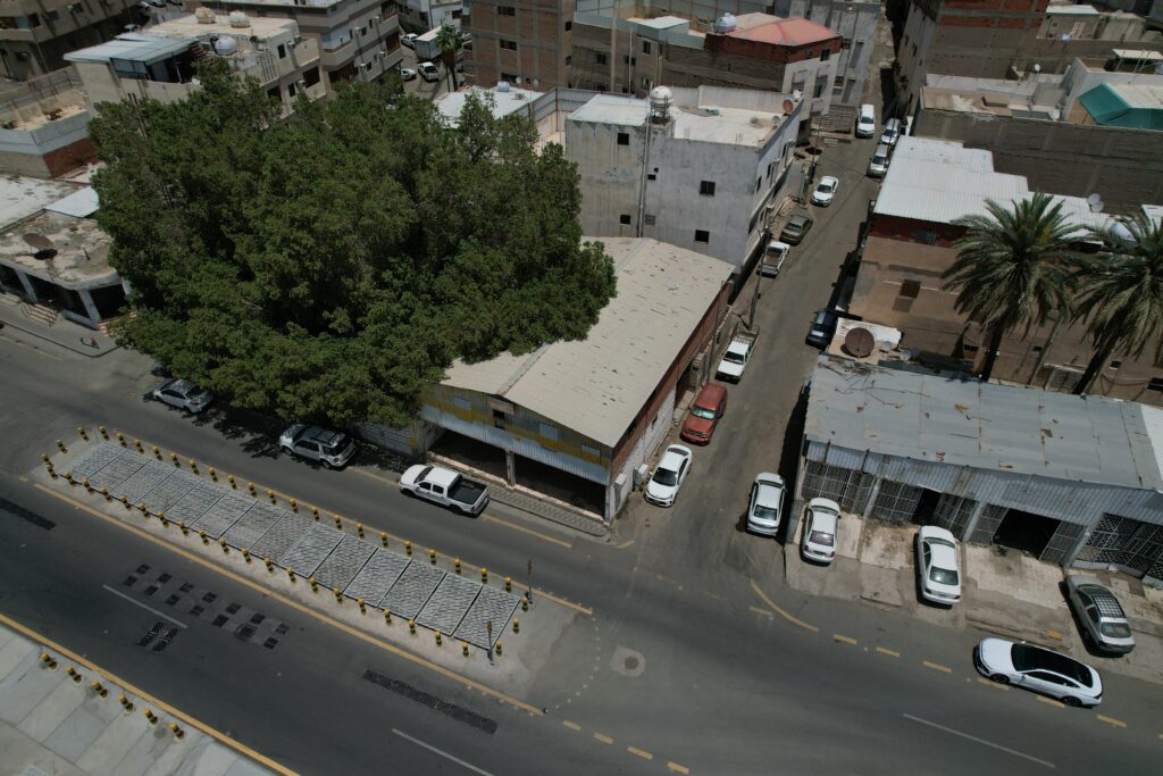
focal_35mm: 22
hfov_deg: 78.6
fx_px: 711
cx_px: 582
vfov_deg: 57.2
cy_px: 388
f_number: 2.8
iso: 110
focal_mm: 8.38
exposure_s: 1/8000
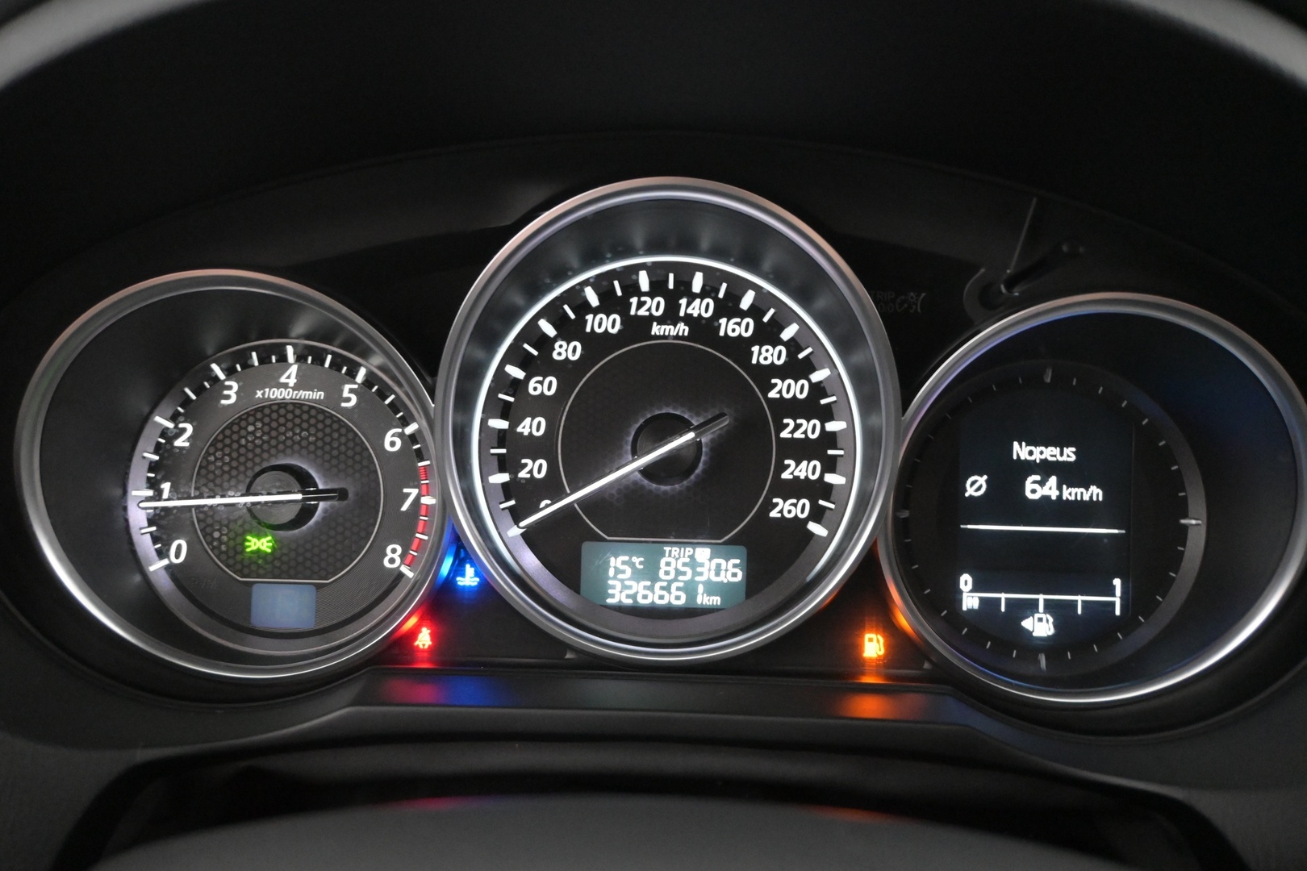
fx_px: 1252
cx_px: 654
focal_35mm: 34
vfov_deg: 38.4
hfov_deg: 55.1
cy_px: 436
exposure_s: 1/40
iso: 5600
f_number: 4.2
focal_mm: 23
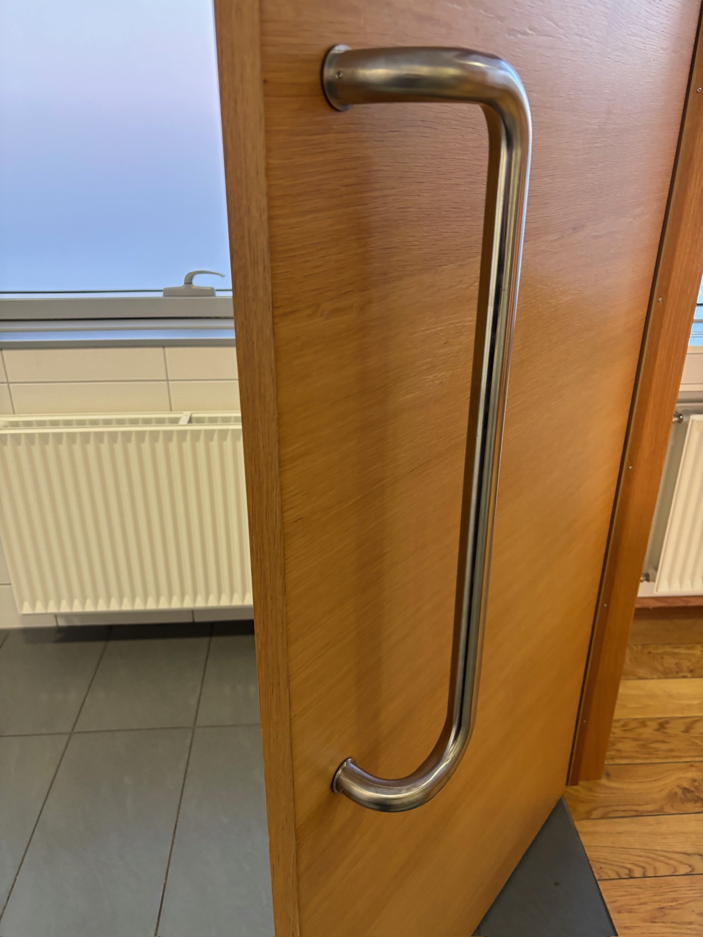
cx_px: 352
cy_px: 468
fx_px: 704
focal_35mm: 26
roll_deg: -1.2
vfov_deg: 67.3
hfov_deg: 53.1
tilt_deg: -23.6
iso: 200
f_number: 1.6
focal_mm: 5.96
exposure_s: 1/50
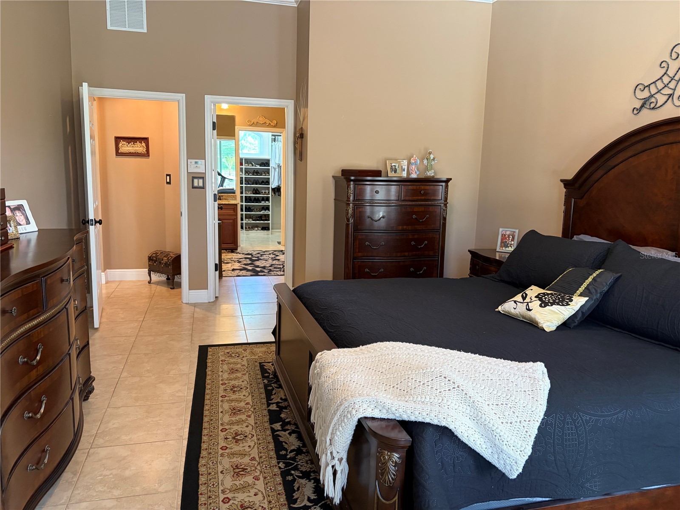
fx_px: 511
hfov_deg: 67.3
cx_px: 340
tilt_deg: -7.1
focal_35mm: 26
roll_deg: -0.9
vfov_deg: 53.1
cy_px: 255
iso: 200
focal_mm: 5.96
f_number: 1.6
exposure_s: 1/60
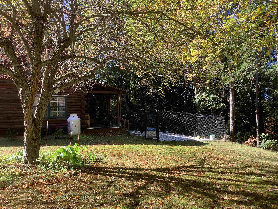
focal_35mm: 31
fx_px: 249
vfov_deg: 45.4
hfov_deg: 58.4
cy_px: 104
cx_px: 139
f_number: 2.4
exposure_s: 1/121
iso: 25
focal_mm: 3.3
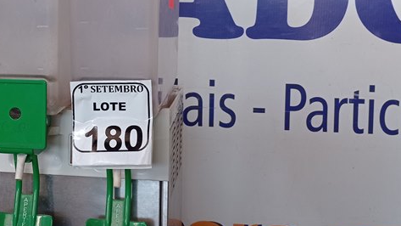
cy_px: 44
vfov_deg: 18.1
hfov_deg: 31.4
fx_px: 702
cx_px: 111
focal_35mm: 66
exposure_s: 1/120
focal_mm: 4.7
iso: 146
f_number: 1.79
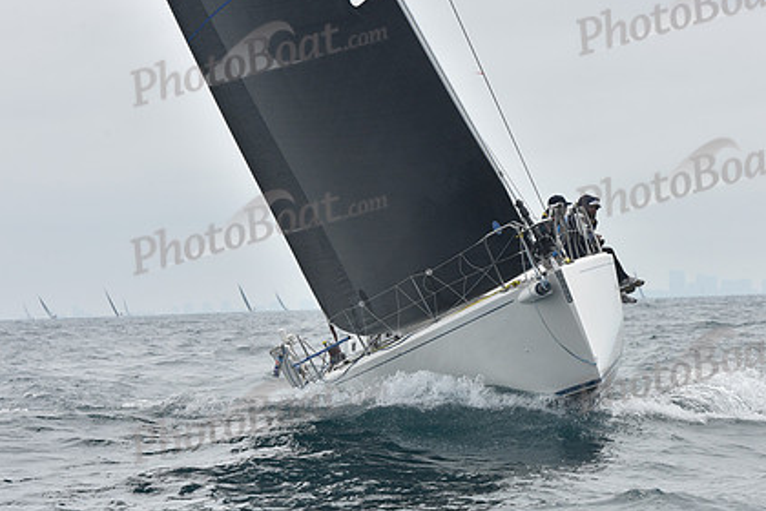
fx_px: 4404
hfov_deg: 9.9
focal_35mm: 207
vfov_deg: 6.6
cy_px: 297
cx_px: 483
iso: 250
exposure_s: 1/800
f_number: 10
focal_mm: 150
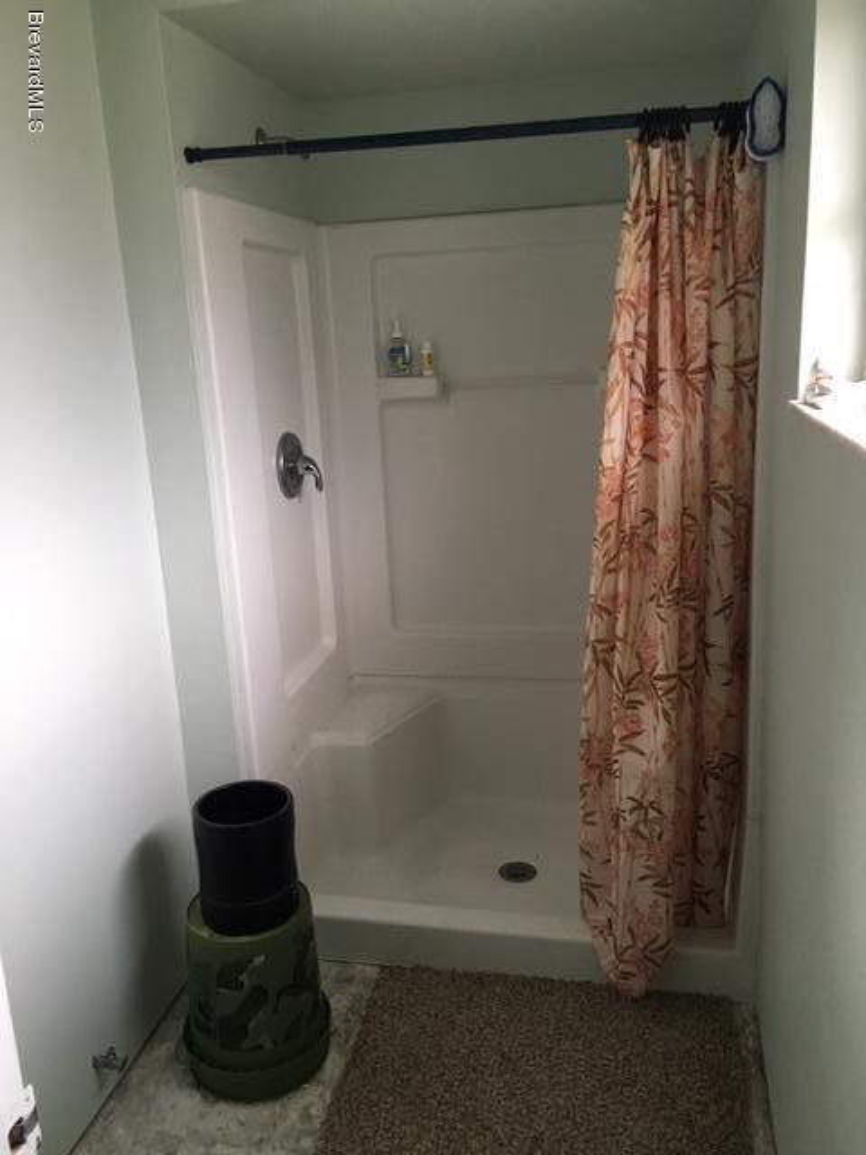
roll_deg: +3.1
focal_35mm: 29
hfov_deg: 48.2
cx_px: 433
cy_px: 578
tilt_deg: -14.2
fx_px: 967
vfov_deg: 61.7
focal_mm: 4.15
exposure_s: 1/30
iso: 100
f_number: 2.2
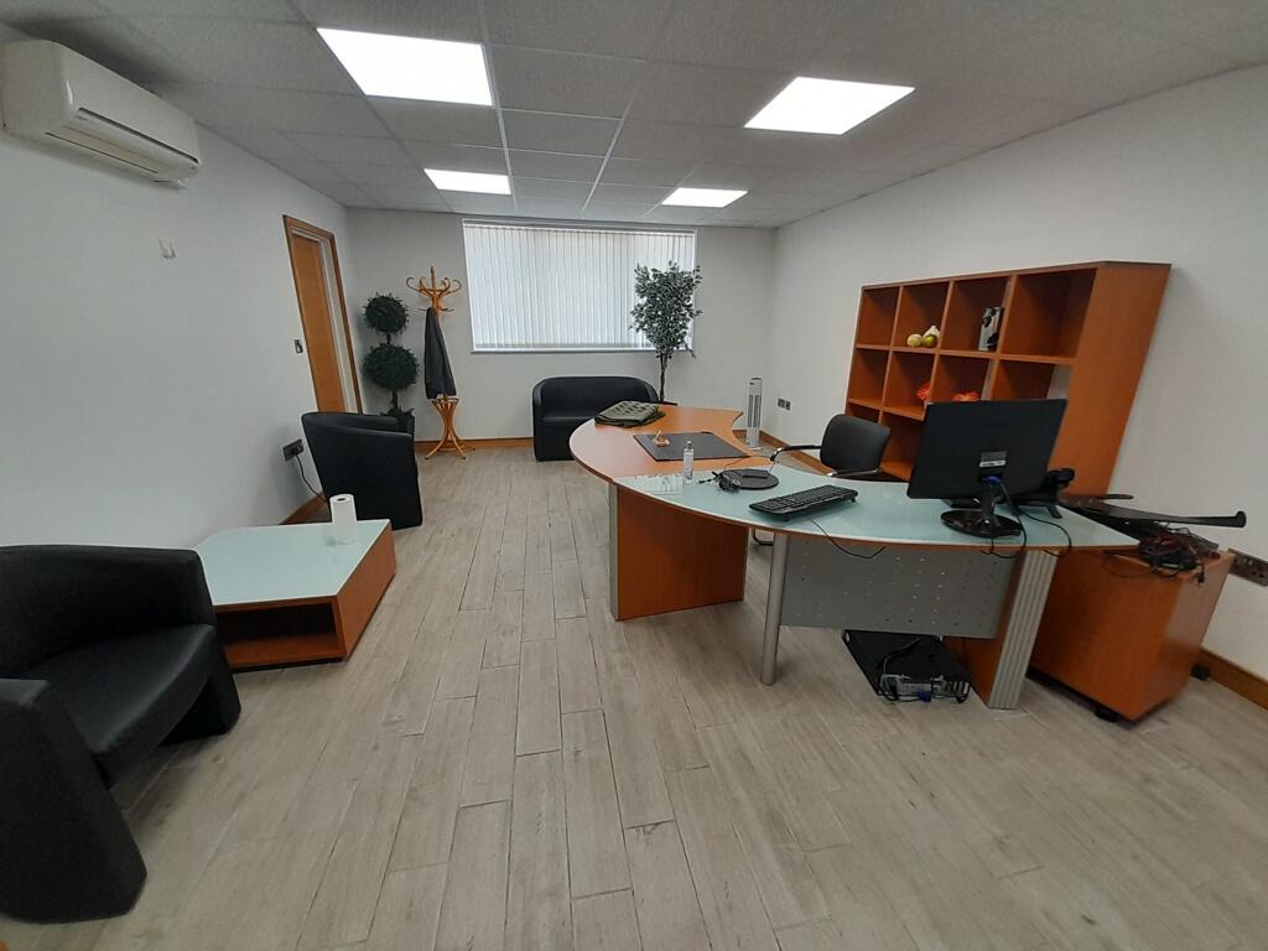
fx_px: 476
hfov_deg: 106.2
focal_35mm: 13
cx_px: 634
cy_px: 476
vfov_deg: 89.9
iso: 64
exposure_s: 1/50
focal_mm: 1.13
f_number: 2.2
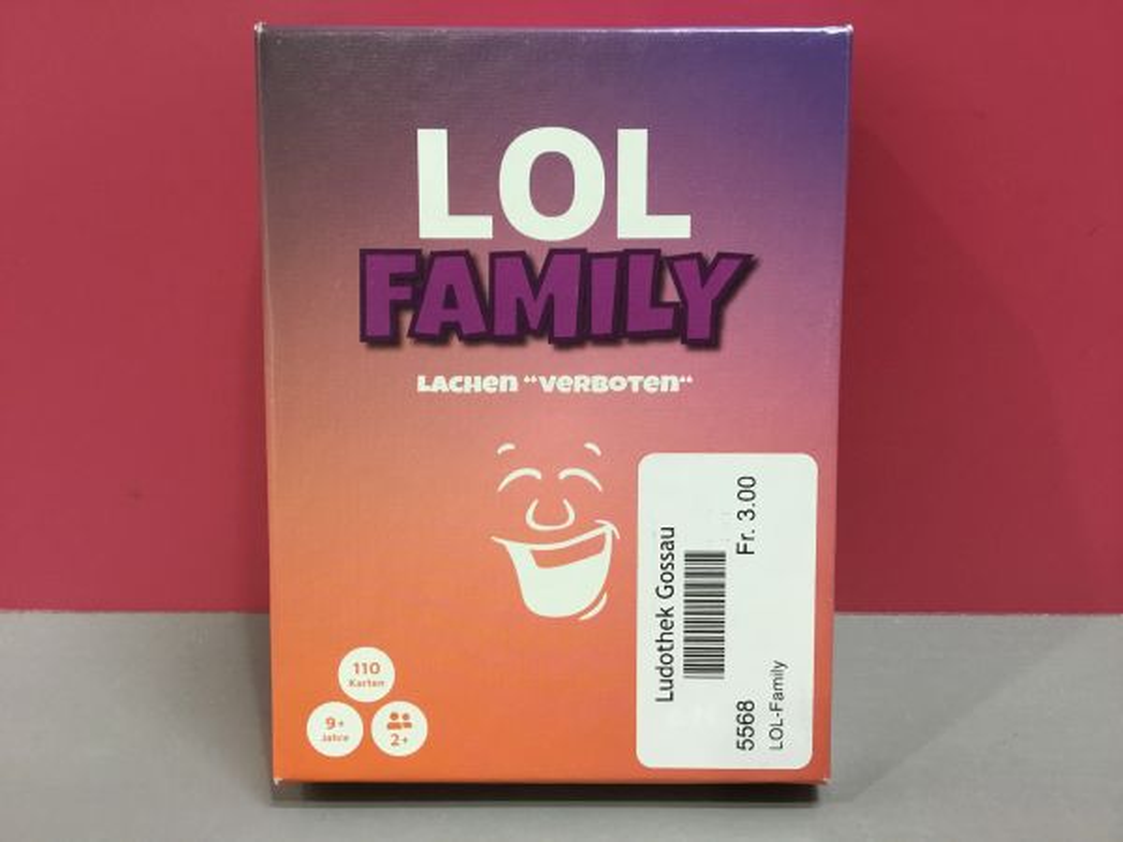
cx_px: 562
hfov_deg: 58.4
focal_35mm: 31
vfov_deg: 45.4
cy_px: 421
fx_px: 1006
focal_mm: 3.3
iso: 125
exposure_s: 1/33
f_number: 2.4
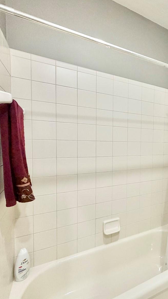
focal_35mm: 21
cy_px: 150
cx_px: 181
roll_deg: -1.0
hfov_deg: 43.0
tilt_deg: -3.0
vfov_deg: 83.8
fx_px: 166
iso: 250
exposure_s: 1/60
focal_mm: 2.22
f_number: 2.2
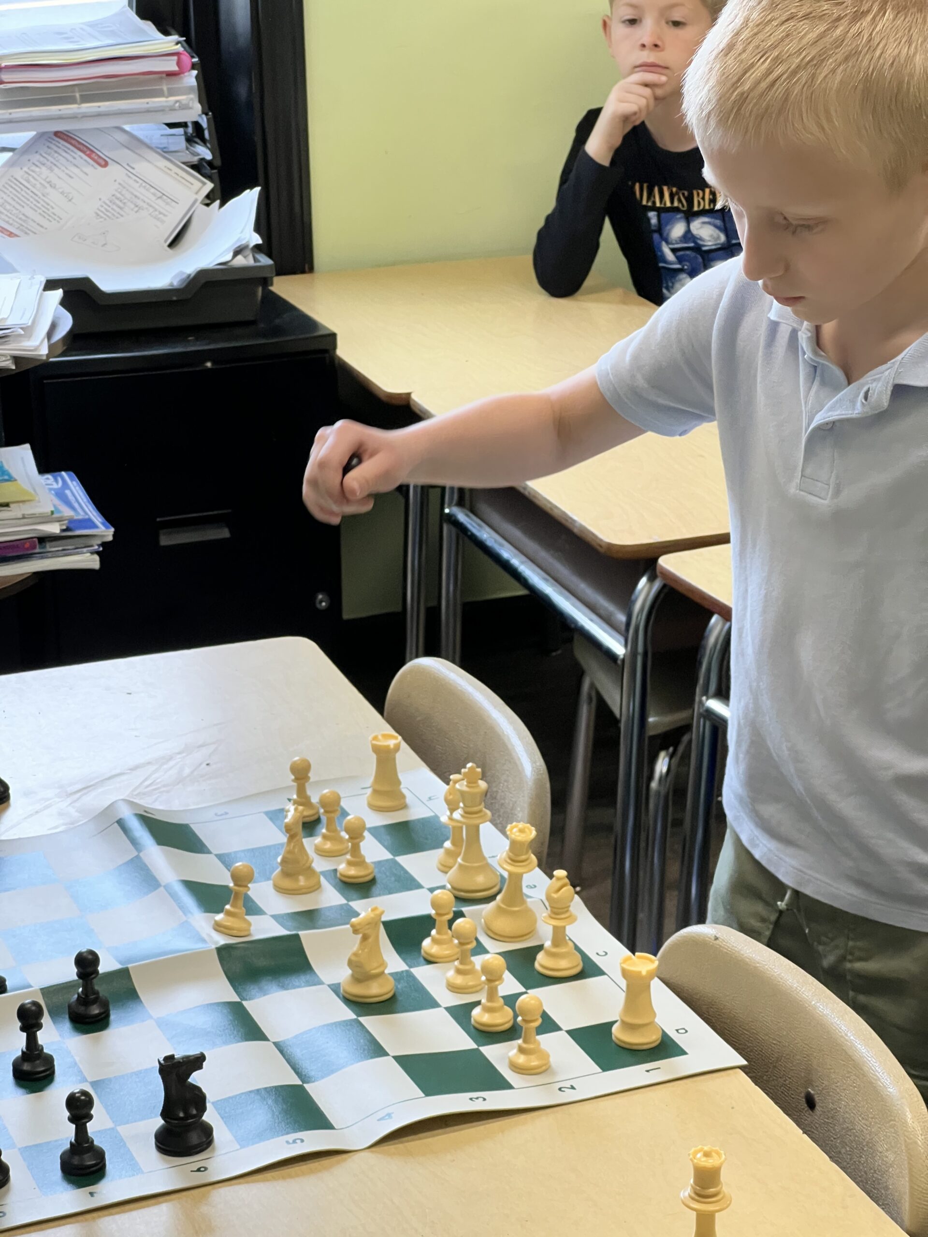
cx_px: 464
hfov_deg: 19.1
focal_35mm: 77
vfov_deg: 25.3
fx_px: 2752
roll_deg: +0.5
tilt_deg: -20.7
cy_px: 618
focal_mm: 9
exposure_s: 1/90
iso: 200
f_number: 2.8
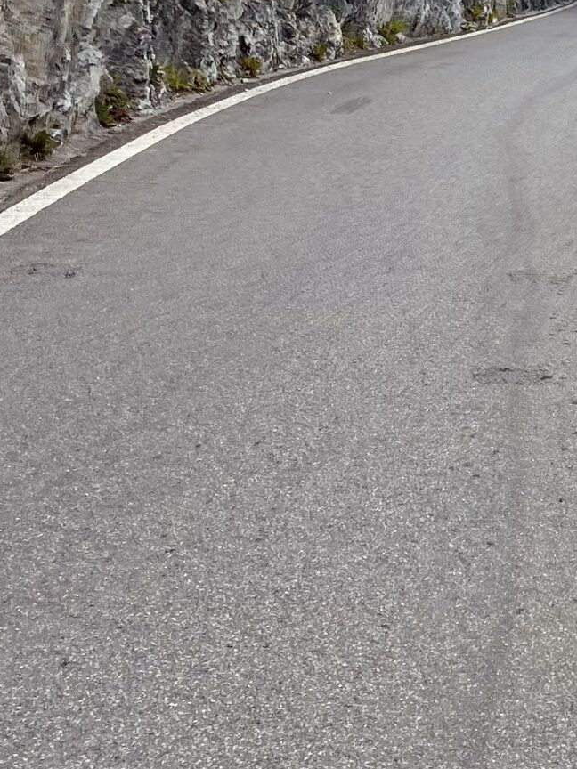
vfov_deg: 24.2
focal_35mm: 77
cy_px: 5
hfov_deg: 18.0
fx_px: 1711
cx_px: 734
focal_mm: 4.2
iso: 32
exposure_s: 1/812
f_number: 1.6
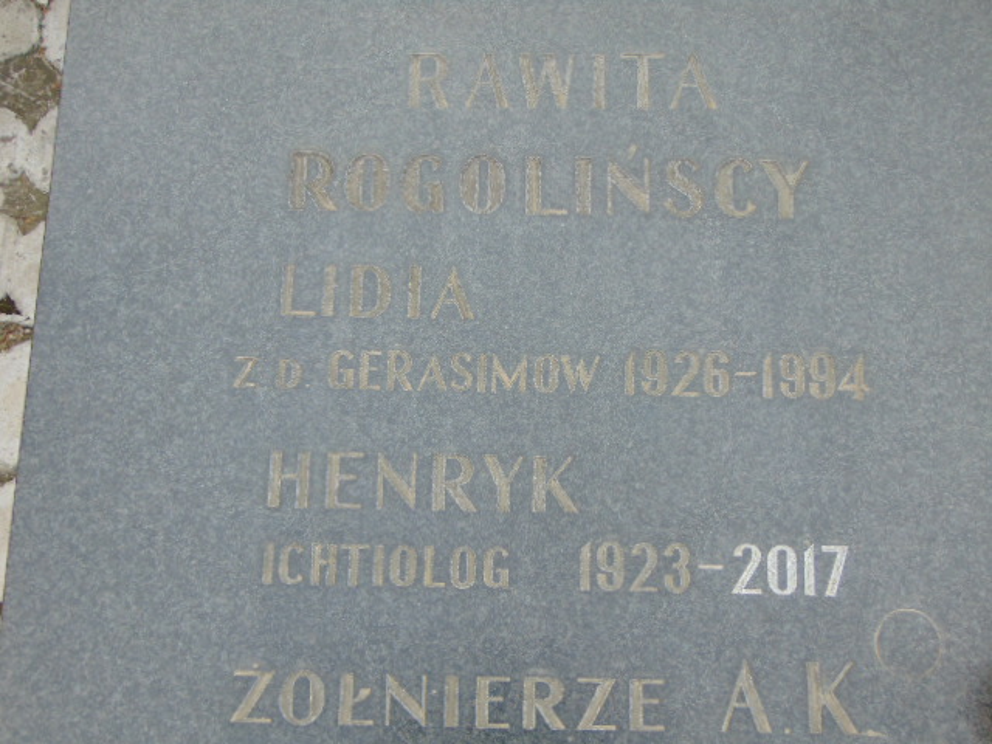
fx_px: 1204
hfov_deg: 44.8
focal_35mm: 42
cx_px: 496
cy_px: 372
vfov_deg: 34.3
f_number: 3.3
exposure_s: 1/320
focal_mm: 7.6
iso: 80
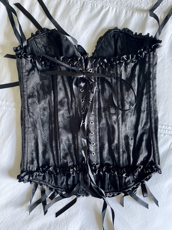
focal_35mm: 26
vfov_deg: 67.3
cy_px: 115
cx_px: 86
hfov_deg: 53.1
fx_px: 172
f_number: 1.6
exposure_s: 1/60
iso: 250
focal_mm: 4.2
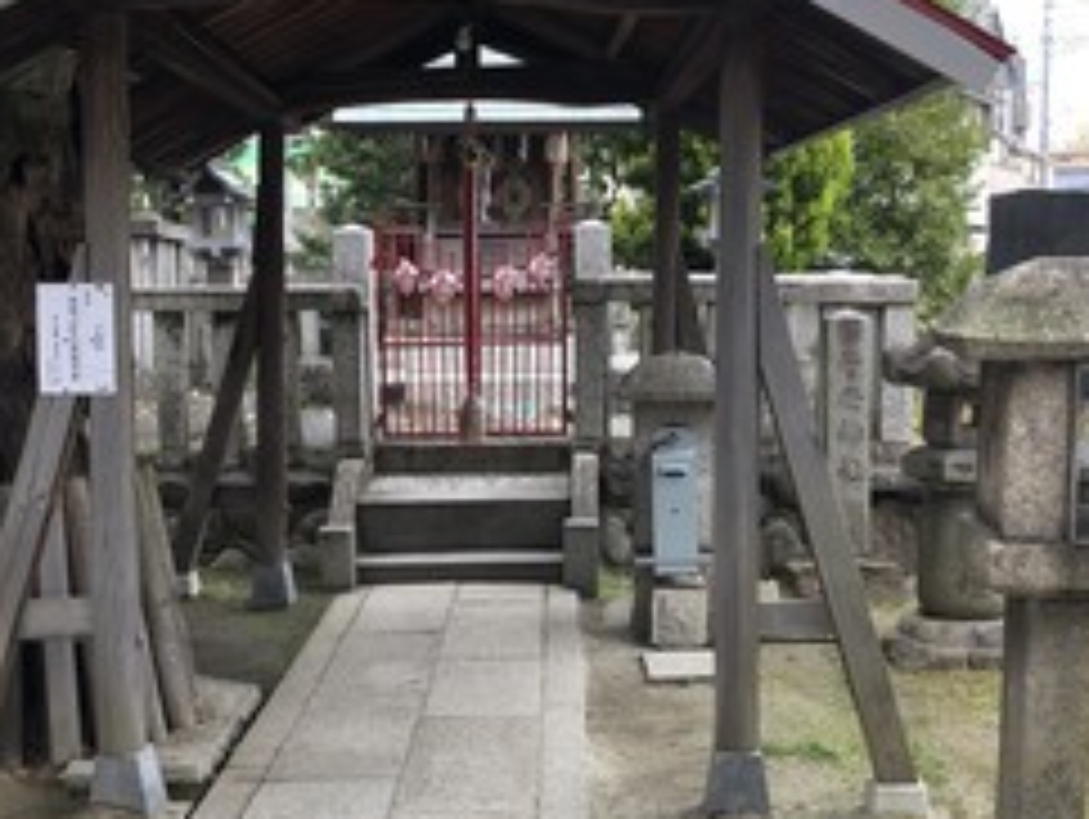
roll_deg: +0.4
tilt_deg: -6.5
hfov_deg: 36.8
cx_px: 504
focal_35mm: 52
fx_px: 1638
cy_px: 459
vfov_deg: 28.1
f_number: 1.8
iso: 25
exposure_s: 1/120
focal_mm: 3.99
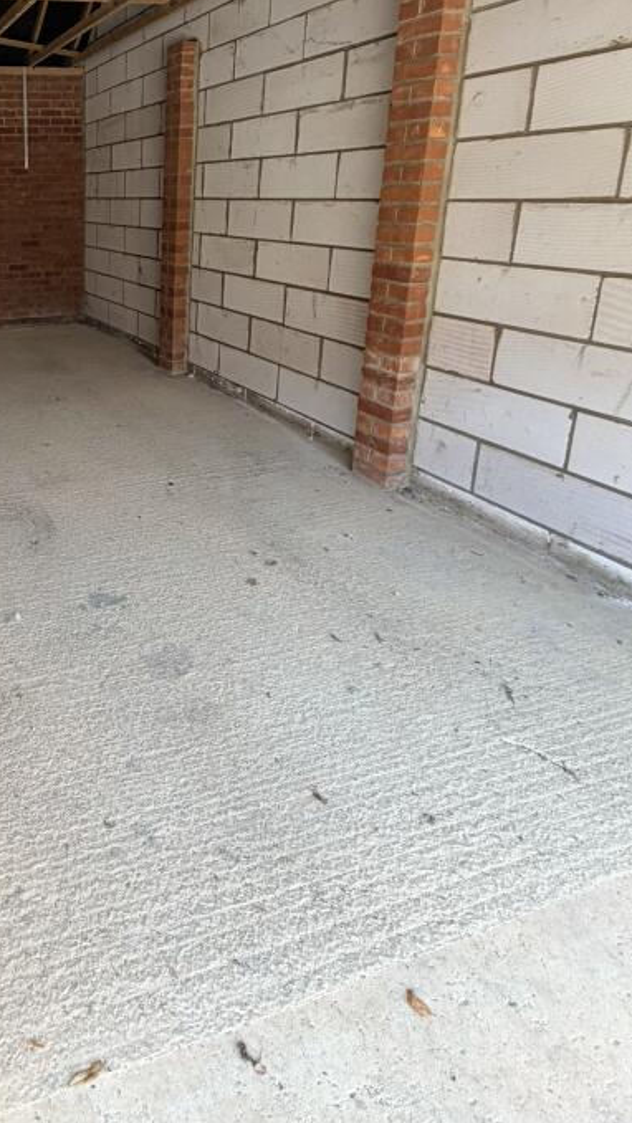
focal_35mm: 23
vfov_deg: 76.1
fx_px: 685
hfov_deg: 43.0
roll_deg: +2.1
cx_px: 8
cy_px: 370
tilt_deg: -14.3
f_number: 2.2
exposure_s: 1/121
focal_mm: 2.22
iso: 125
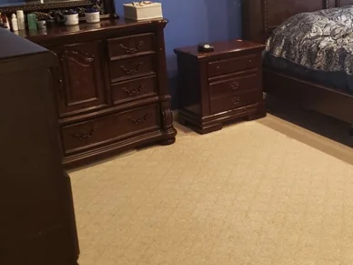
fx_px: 510
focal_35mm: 50
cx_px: 282
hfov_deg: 36.9
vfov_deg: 28.7
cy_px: 66
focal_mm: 4.3
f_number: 1.5
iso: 250
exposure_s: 1/24
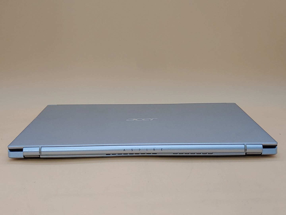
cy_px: 108
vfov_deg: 32.9
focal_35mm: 44
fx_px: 364
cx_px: 143
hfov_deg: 42.9
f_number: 1.8
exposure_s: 1/92
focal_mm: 4.36
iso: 50
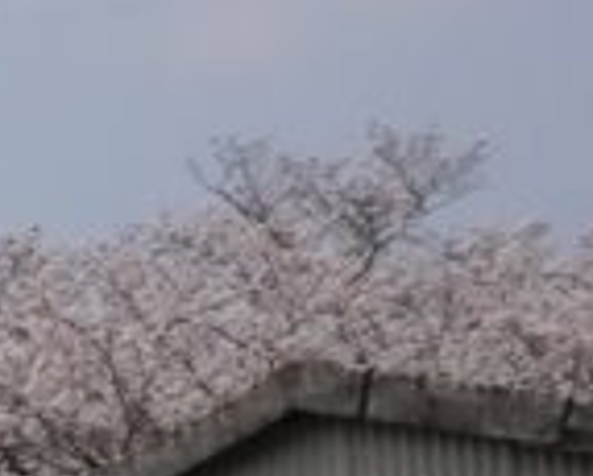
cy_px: 985
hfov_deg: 6.6
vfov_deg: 6.0
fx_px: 4414
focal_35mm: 251
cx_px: -1518
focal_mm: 6.58
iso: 50
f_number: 8.7
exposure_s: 1/200
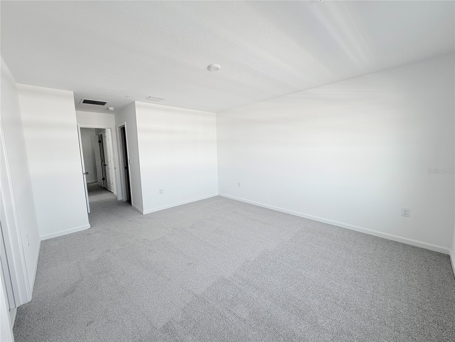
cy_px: 171
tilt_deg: -6.9
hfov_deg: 102.1
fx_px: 184
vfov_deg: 85.7
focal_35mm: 14
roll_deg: +1.6
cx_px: 228
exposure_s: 1/99
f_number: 2.2
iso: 100
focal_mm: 2.22
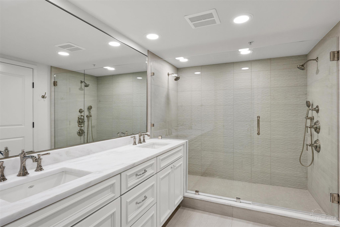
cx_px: 170
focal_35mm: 18
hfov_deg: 90.0
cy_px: 114
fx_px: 170
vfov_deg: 67.4
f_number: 11
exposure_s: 1/25
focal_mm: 18
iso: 500
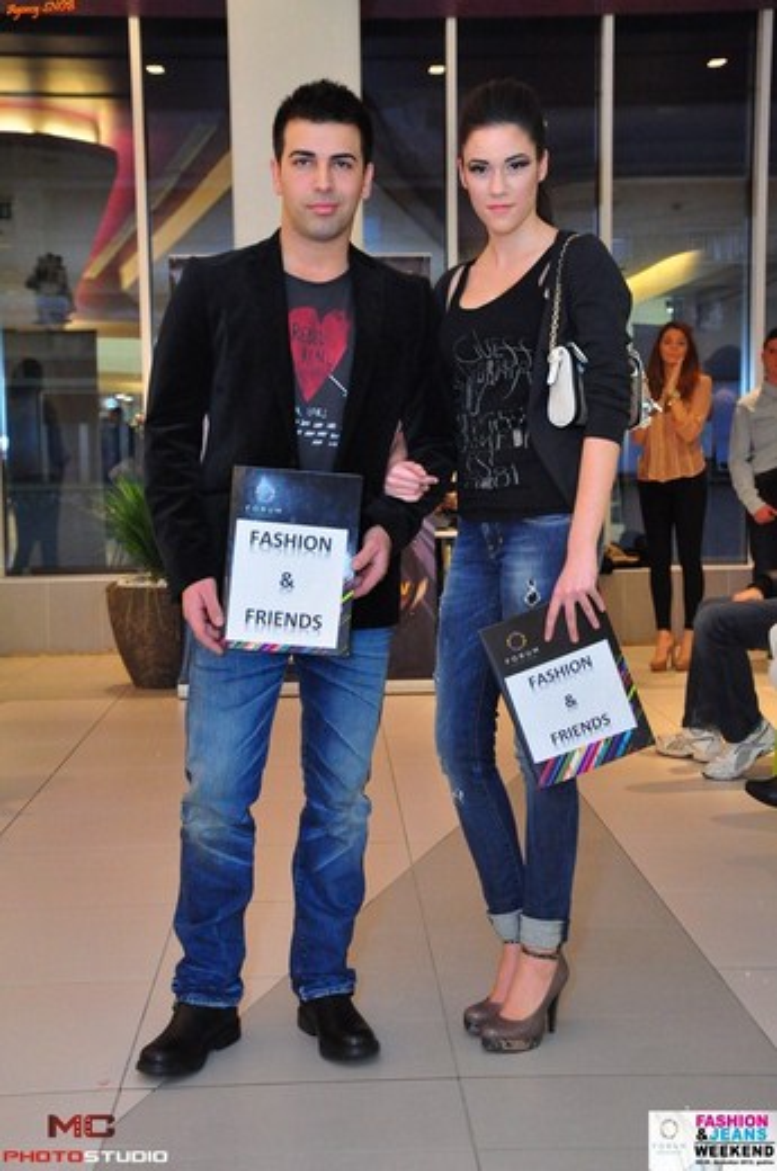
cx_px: 388
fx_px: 1657
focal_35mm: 51
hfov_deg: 26.4
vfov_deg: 38.9
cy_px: 586
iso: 1600
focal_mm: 34
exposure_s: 1/60
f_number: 4.5
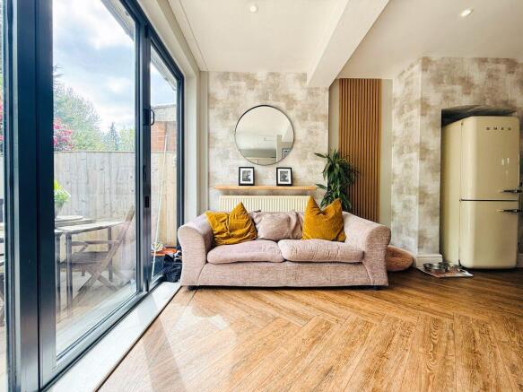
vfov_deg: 85.7
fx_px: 211
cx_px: 262
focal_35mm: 14
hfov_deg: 102.1
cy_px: 196
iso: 50
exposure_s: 1/122
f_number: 2.2
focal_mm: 2.22
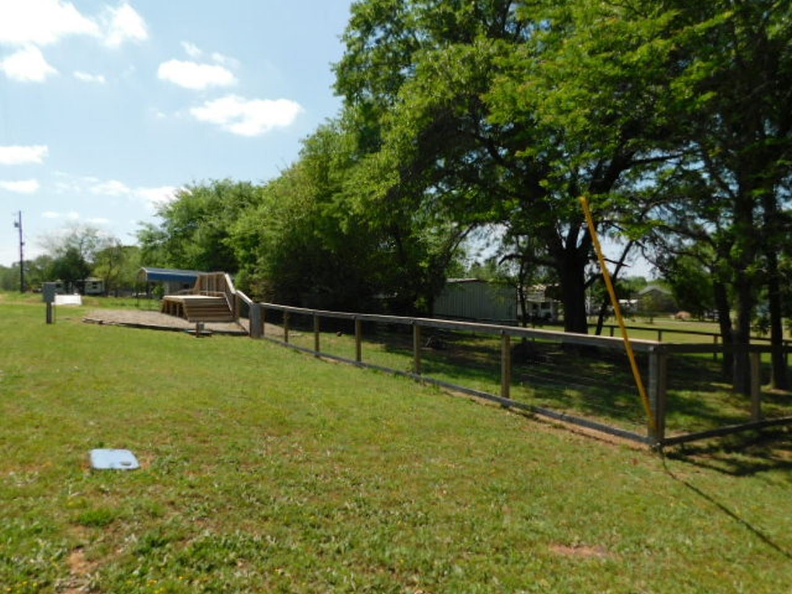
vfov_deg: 56.8
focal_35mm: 24
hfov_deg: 71.6
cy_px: 297
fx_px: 549
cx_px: 396
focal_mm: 4.1
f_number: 6
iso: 125
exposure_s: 1/500
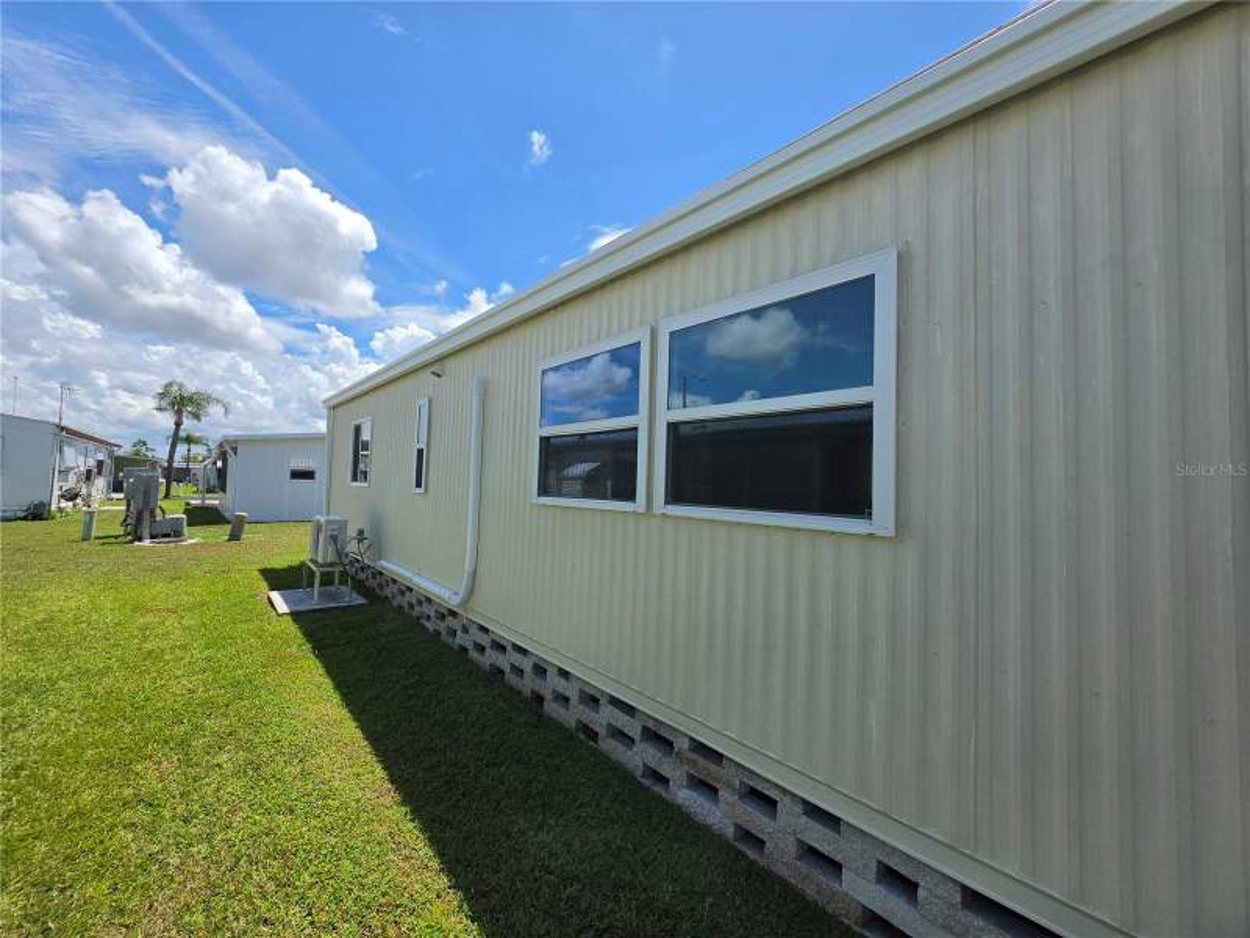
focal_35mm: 13
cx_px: 625
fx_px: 469
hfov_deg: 106.2
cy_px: 469
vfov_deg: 89.9
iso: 32
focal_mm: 2.2
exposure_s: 1/2128
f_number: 1.9
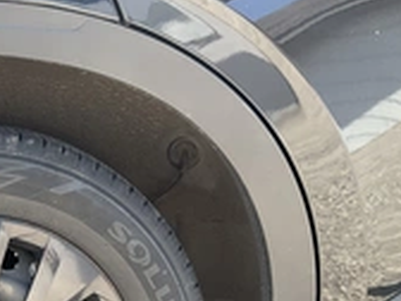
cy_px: 258
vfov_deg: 21.0
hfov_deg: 26.1
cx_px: -33
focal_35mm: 69
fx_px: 799
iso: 25
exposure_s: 1/178
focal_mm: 3
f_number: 1.8
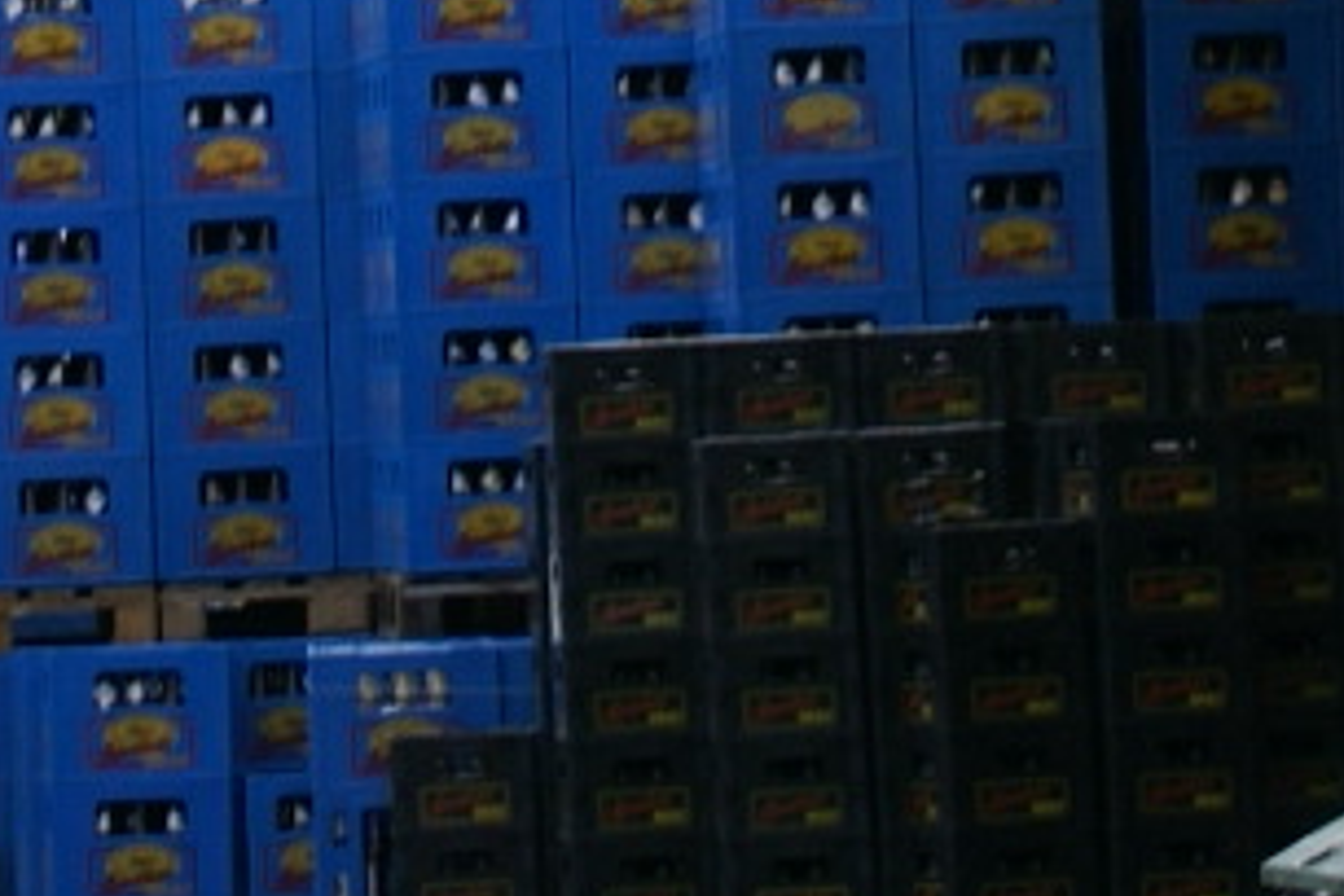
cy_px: -1120
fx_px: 14074
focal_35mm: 377
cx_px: 936
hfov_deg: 5.5
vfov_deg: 3.6
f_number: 6.3
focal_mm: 40
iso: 100
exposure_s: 1/80
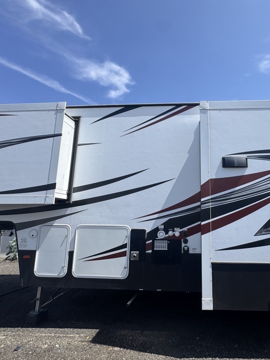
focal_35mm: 19
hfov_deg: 66.5
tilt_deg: +11.3
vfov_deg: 84.7
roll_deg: +0.1
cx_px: 184
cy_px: 183
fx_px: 198
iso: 50
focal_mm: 2.22
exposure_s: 1/1709
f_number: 2.2
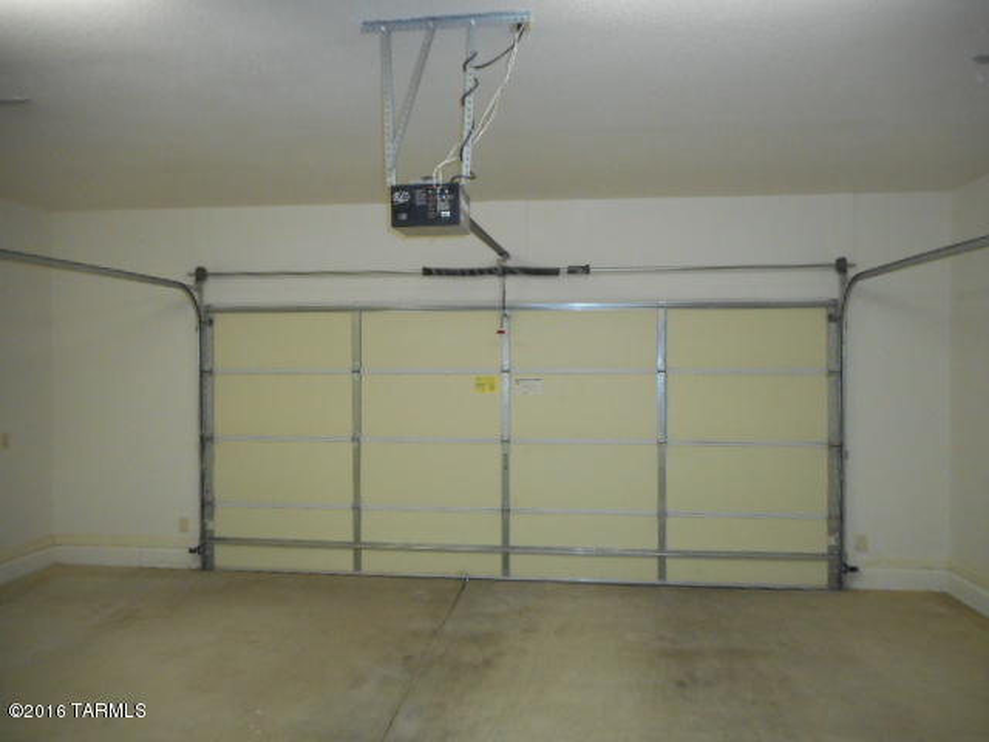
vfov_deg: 54.9
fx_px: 714
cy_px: 371
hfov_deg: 69.4
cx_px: 494
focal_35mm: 25
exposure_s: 1/25
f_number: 3.7
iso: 360
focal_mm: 4.5
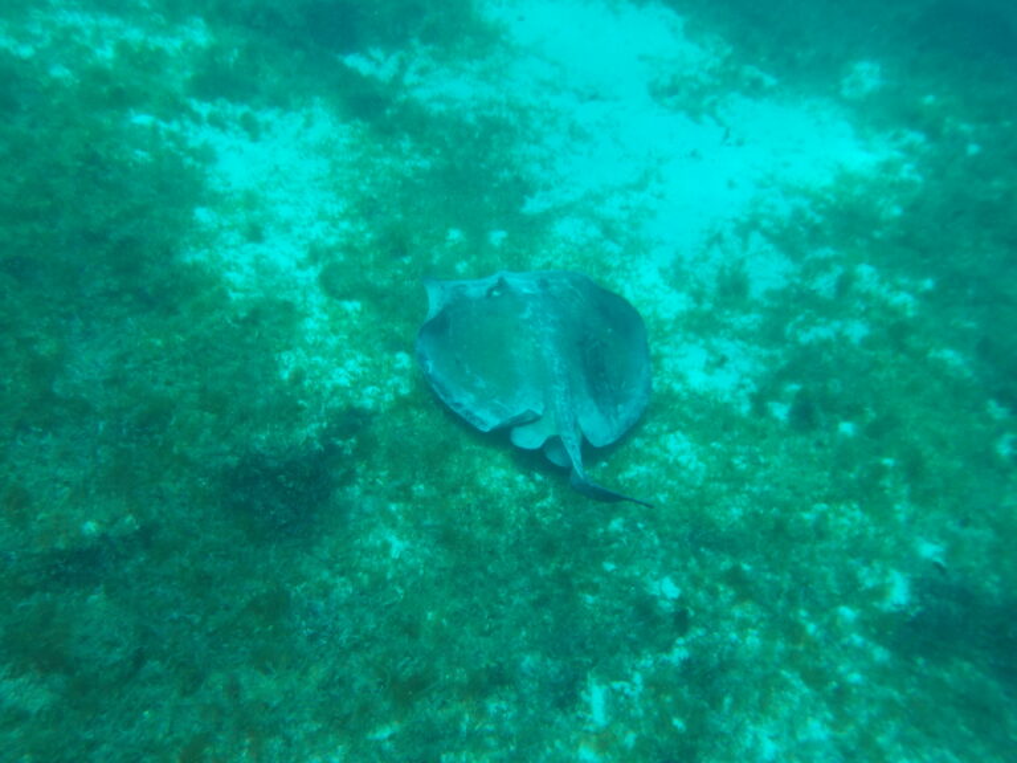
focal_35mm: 30
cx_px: 508
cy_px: 382
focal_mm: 4.1
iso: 125
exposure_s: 1/500
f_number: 3.3
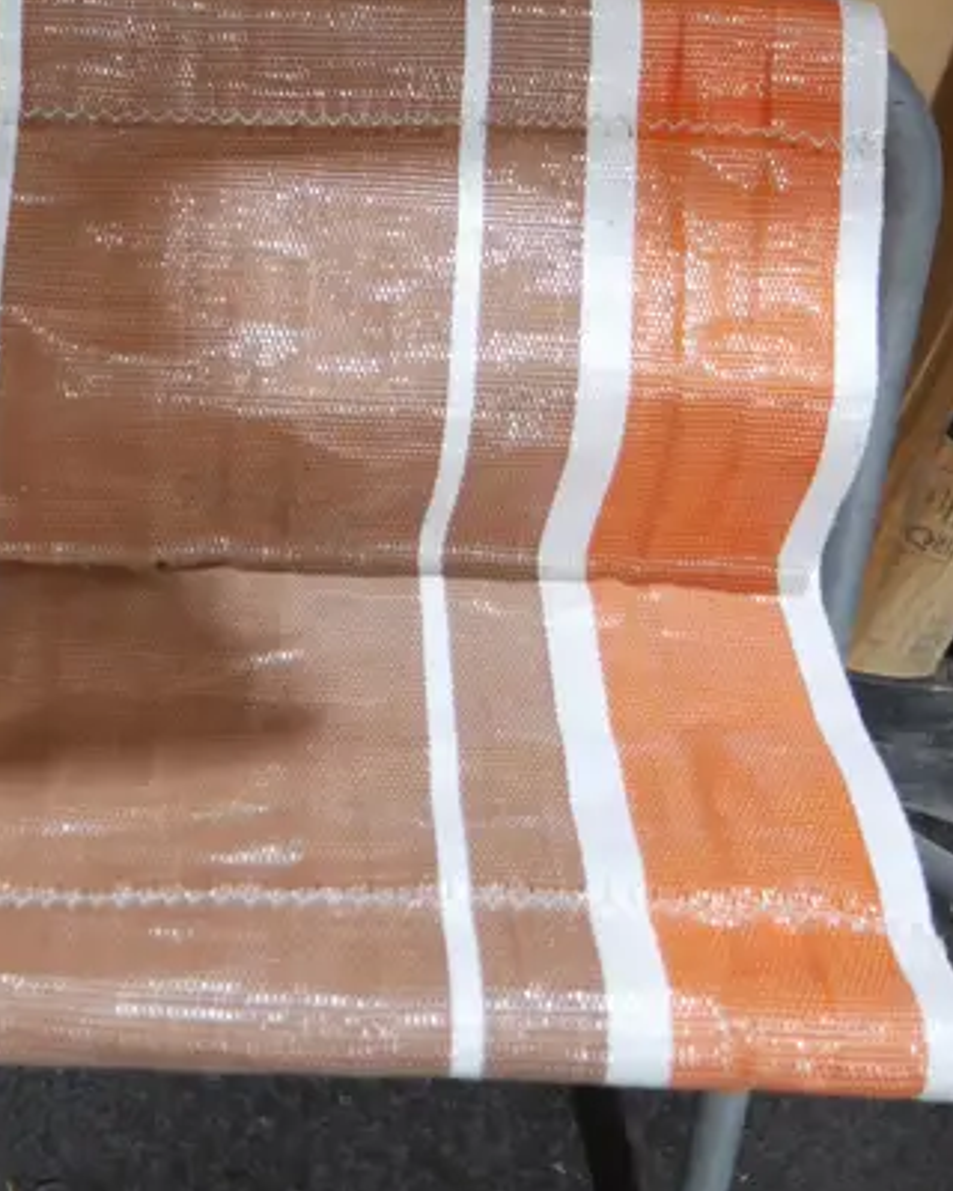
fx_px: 2468
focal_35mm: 70
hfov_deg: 21.2
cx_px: 30
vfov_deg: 26.5
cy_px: 197
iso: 640
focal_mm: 14
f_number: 3.5
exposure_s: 1/60
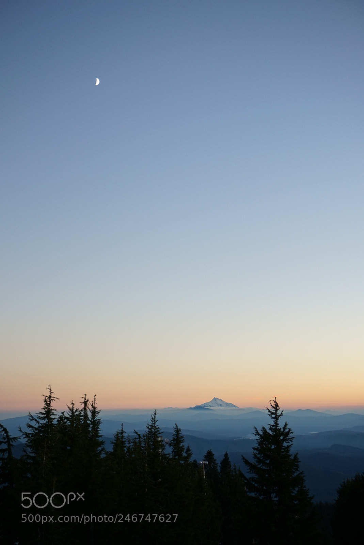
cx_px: 182
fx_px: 704
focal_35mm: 46
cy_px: 272
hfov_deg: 29.0
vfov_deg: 42.3
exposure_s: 1/60
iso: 320
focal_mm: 31
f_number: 5
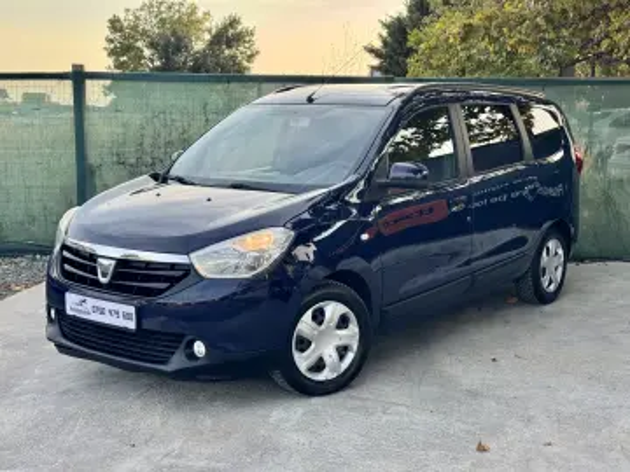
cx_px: 315
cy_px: 236
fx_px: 874
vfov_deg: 30.3
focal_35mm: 48
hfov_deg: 39.7
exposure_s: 1/633
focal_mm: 6.76
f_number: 1.78
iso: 64
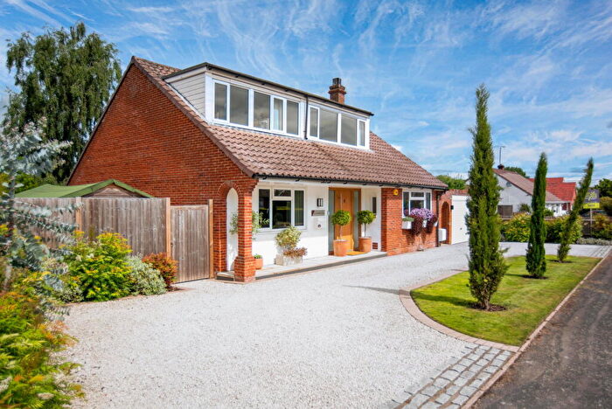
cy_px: 204
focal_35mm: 26
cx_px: 306
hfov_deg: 69.3
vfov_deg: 49.6
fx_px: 442
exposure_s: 1/800
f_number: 4.2
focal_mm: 26
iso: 100
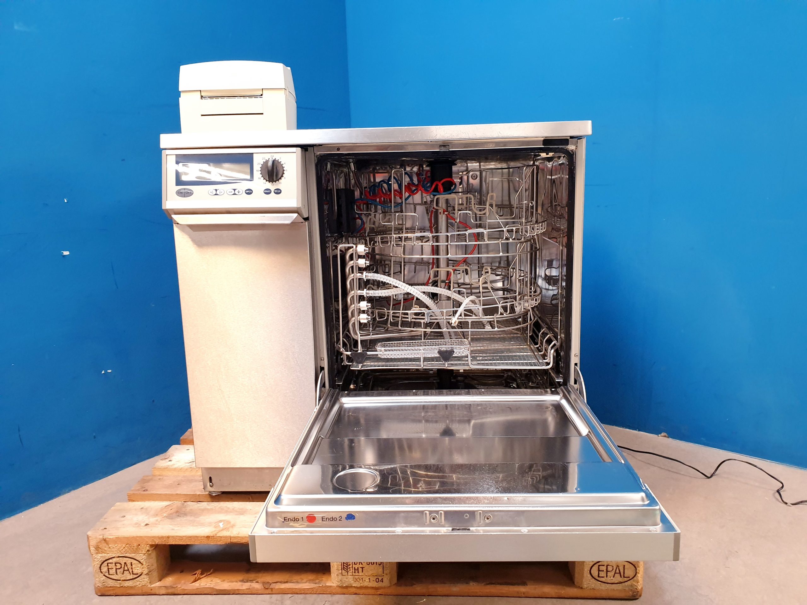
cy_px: 302
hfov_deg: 67.3
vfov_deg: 53.1
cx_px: 404
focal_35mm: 26
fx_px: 606
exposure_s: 1/50
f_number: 2.4
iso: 320
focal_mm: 4.3
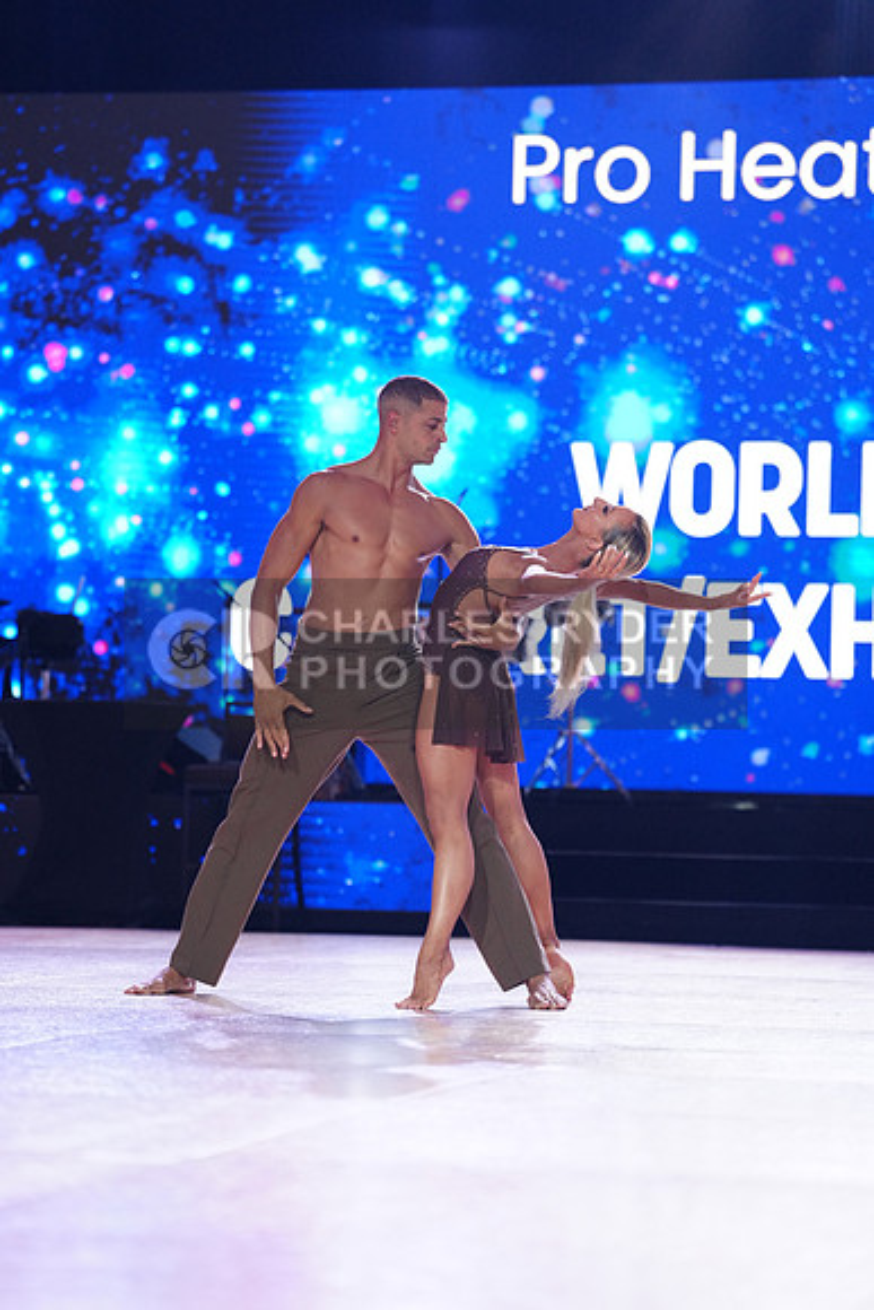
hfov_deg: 11.8
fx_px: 4221
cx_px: 437
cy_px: 655
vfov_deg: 17.6
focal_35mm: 116
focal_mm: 116
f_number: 2.8
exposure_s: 1/400
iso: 2000
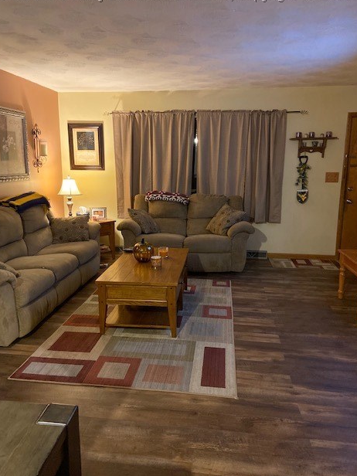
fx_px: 371
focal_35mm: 27
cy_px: 231
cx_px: 174
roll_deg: -1.6
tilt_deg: -11.5
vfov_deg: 65.3
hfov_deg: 51.3
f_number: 1.8
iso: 640
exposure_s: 1/30
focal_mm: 4.25
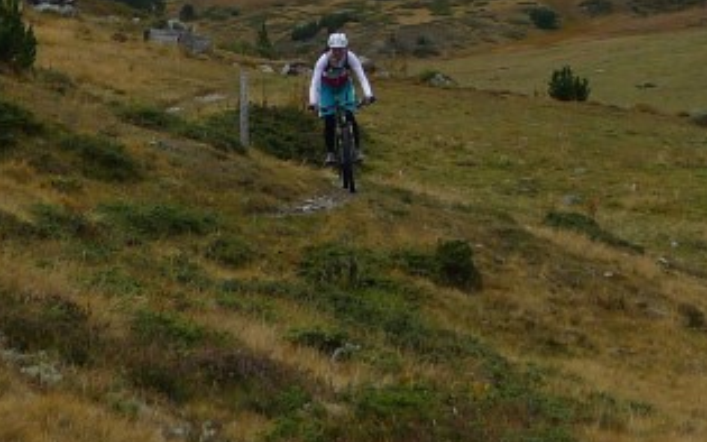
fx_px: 3739
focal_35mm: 194
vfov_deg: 6.6
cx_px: 616
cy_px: -334
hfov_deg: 10.8
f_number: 3.2
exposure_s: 1/400
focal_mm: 10.7
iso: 80
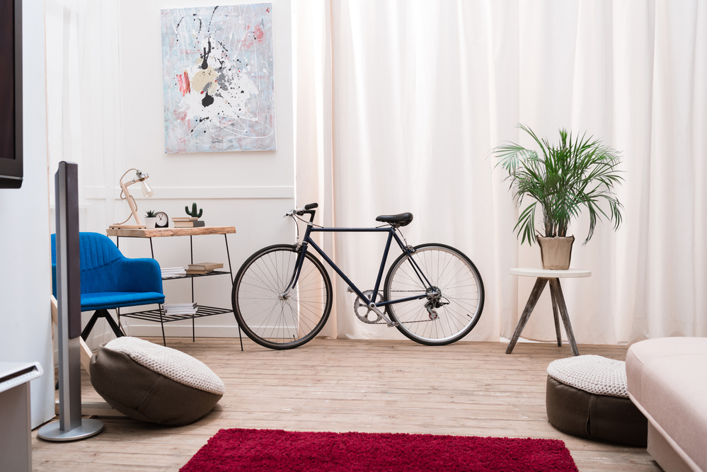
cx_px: 354
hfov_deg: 53.1
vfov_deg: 36.9
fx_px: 707
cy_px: 236
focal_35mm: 36
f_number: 3.5
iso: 250
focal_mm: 36
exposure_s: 1/200
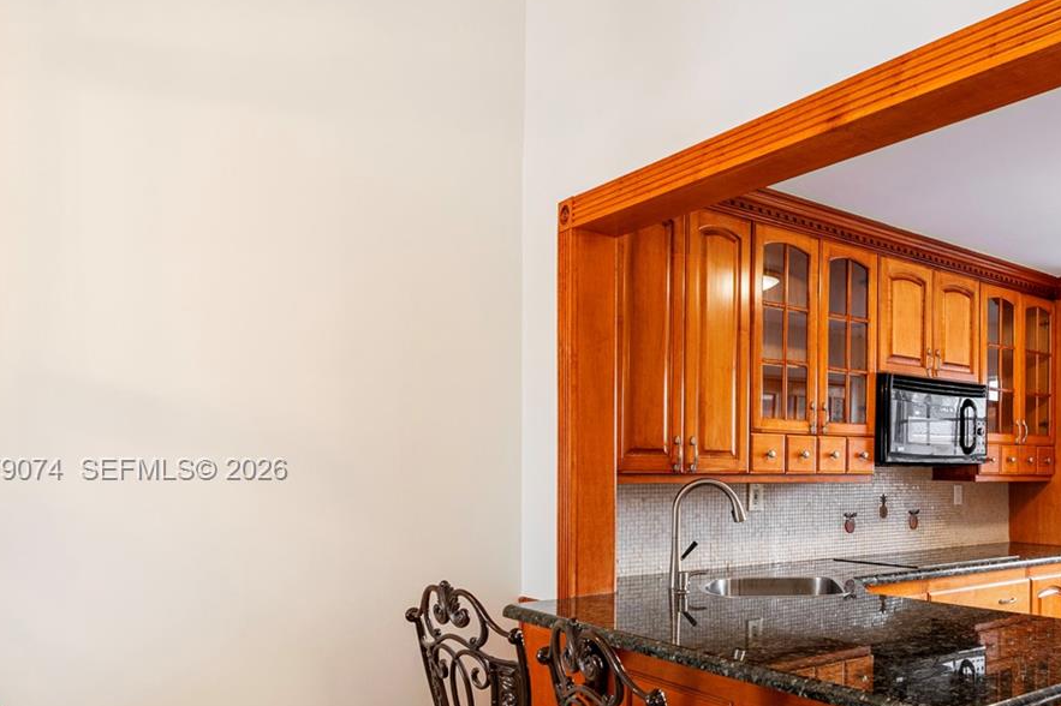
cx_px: 874
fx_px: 881
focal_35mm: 30
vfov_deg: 43.1
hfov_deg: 56.8
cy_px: 471
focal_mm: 11
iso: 250
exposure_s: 1/125
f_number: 5
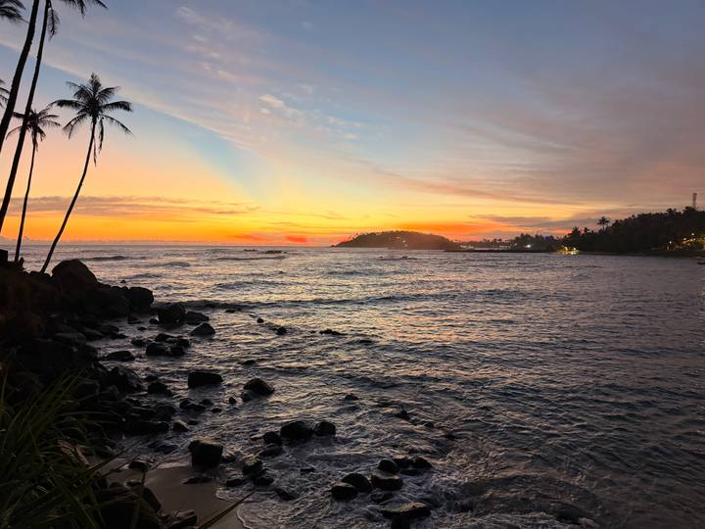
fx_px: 489
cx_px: 352
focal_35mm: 24
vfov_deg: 56.8
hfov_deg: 71.6
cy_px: 264
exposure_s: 1/50
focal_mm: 6.76
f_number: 1.78
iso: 250
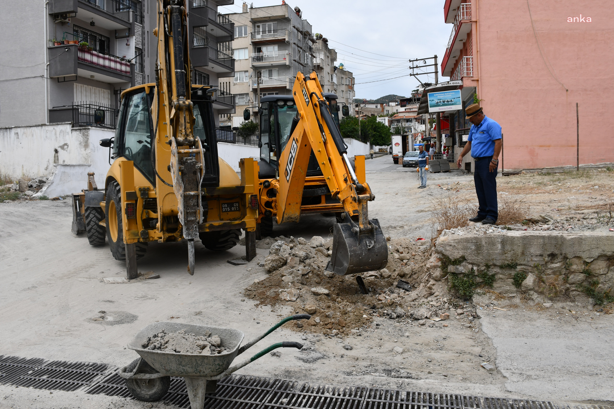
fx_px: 495
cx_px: 299
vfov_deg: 44.9
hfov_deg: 63.7
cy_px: 198
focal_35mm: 29
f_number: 9
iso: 100
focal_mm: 18
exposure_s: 1/320
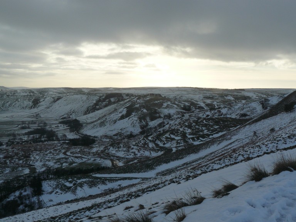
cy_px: 111
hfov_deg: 51.4
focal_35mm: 36
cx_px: 148
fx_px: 308
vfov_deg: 39.7
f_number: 5.6
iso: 100
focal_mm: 6
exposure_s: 1/400
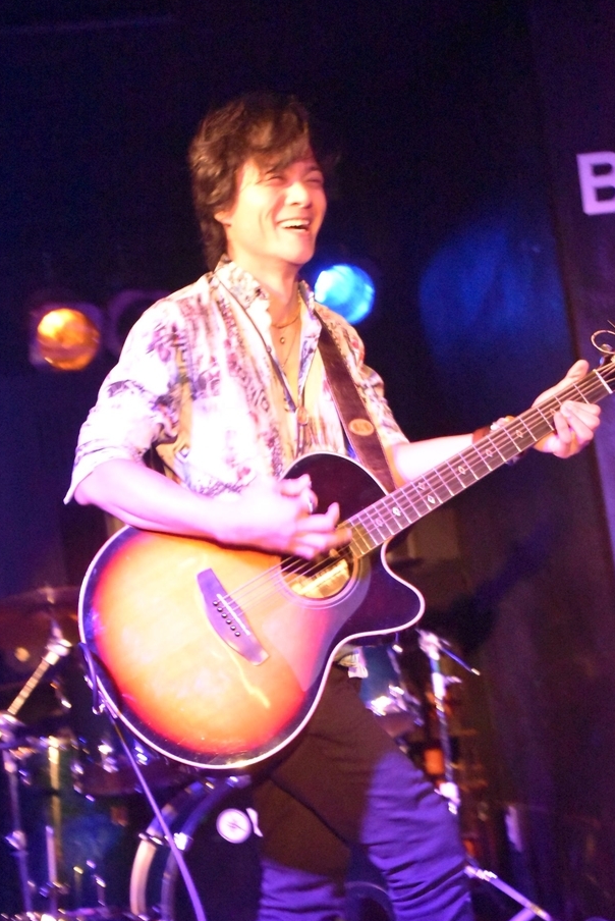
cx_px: 238
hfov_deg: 19.6
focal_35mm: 70
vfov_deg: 28.9
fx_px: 1782
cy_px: 508
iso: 12800
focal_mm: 35
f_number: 4.5
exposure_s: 1/40
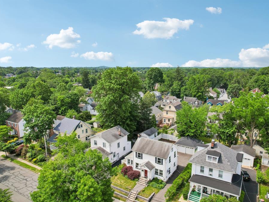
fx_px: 187
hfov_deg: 71.5
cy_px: 101
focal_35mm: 24
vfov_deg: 56.8
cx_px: 144
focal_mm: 8.4
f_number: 2.8
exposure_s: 1/2000
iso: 100
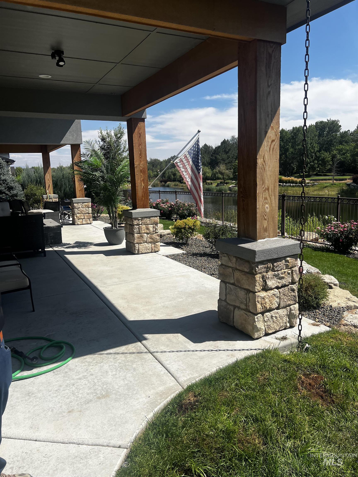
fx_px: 359
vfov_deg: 67.3
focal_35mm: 26
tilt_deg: -9.6
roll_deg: +2.5
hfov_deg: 53.1
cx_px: 179
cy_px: 238
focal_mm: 5.7
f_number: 1.5
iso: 50
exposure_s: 1/5076
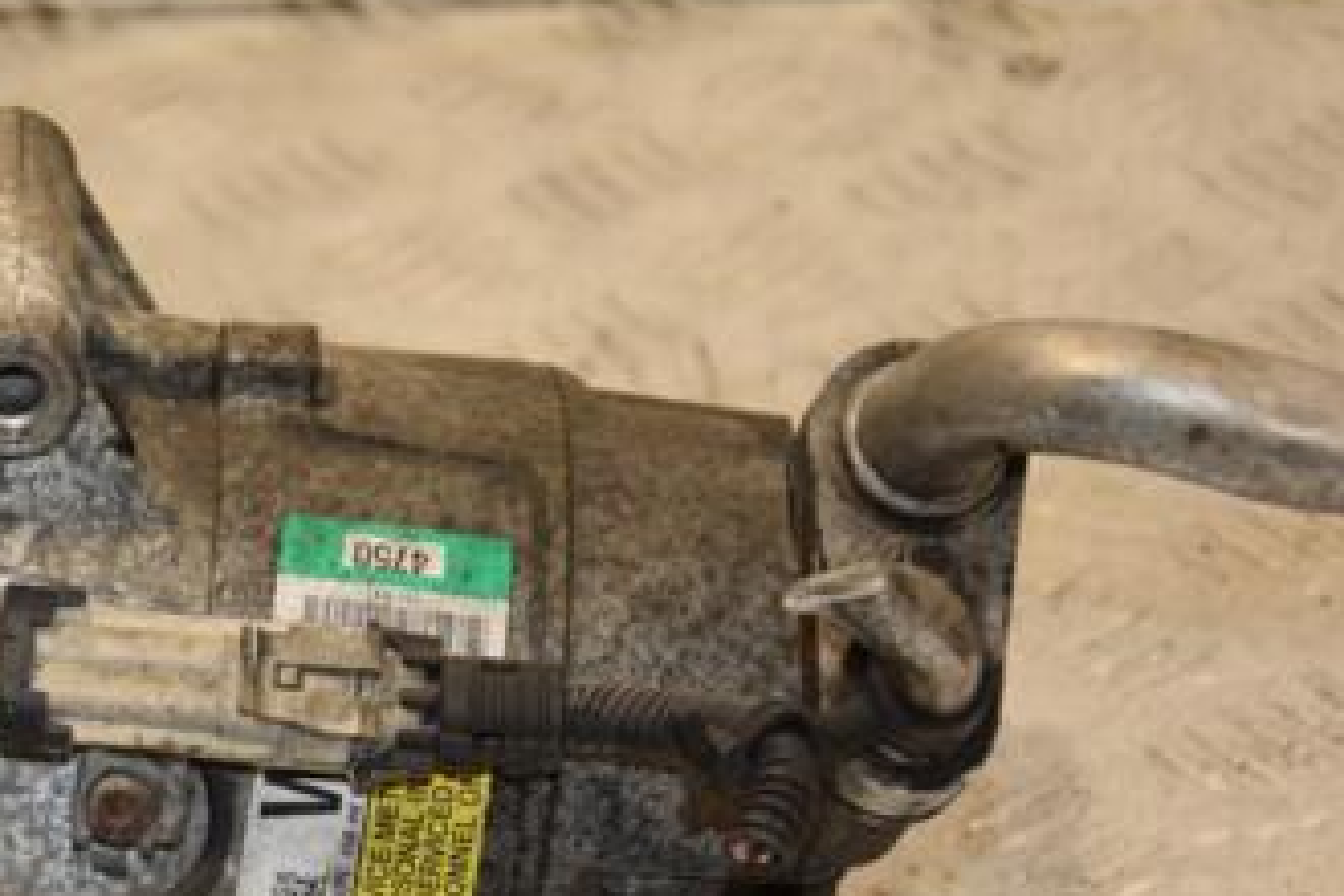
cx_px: 228
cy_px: 627
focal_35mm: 169
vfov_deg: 8.1
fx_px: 6309
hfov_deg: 12.1
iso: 800
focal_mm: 62
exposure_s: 1/160
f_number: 5.3
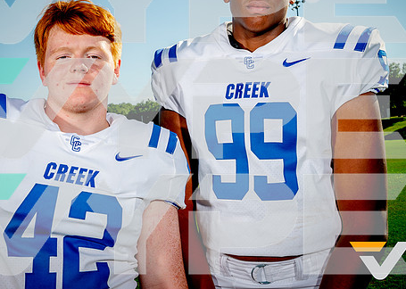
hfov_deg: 40.2
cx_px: 167
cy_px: 109
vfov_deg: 29.2
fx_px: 553
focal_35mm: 48
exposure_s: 1/125
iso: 100
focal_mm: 34
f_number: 11
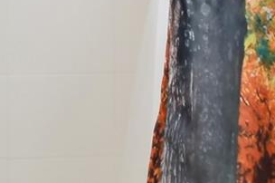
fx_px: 603
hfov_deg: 21.3
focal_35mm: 79
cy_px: -5
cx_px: -146
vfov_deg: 16.8
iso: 100
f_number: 7.1
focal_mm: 10
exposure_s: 1/20
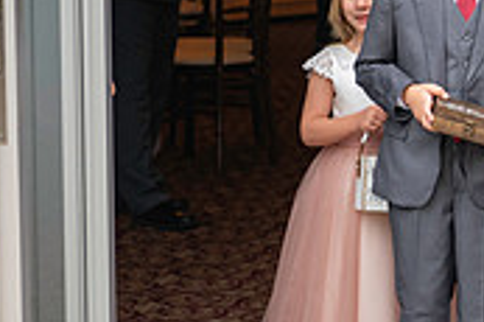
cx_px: 568
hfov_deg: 10.1
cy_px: 104
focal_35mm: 201
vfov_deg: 6.8
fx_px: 2700
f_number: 3.5
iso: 500
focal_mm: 60
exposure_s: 1/160
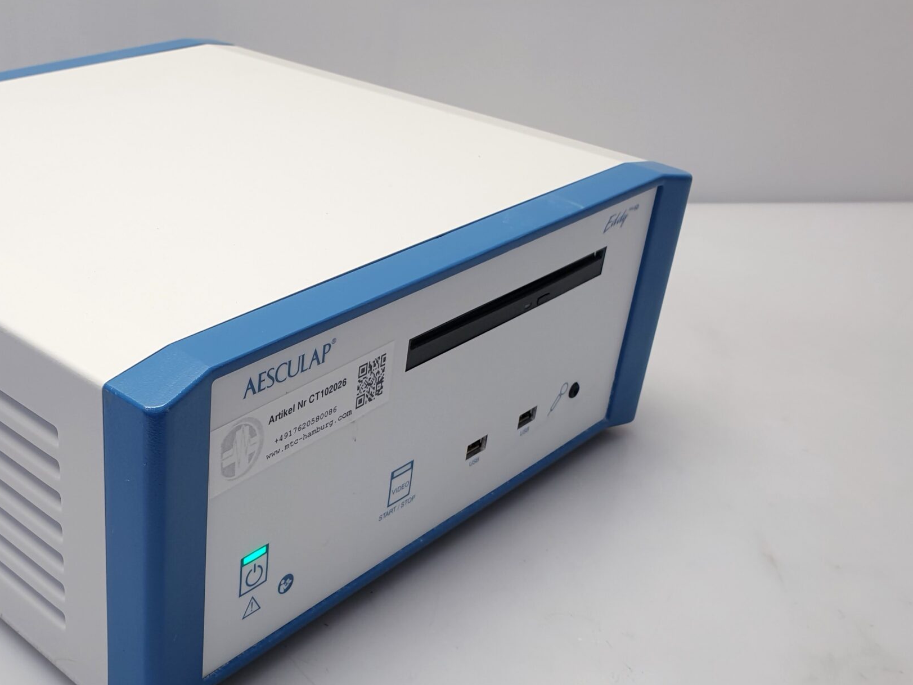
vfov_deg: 35.1
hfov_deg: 44.2
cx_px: 222
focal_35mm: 41
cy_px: 382
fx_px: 1082
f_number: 2.4
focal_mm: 4.3
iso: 50
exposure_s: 1/50
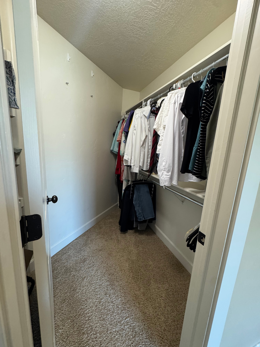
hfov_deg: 85.7
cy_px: 174
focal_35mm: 14
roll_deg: -3.4
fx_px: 140
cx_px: 130
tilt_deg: -10.5
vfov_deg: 102.1
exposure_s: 1/60
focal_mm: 2.22
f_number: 2.2
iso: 400
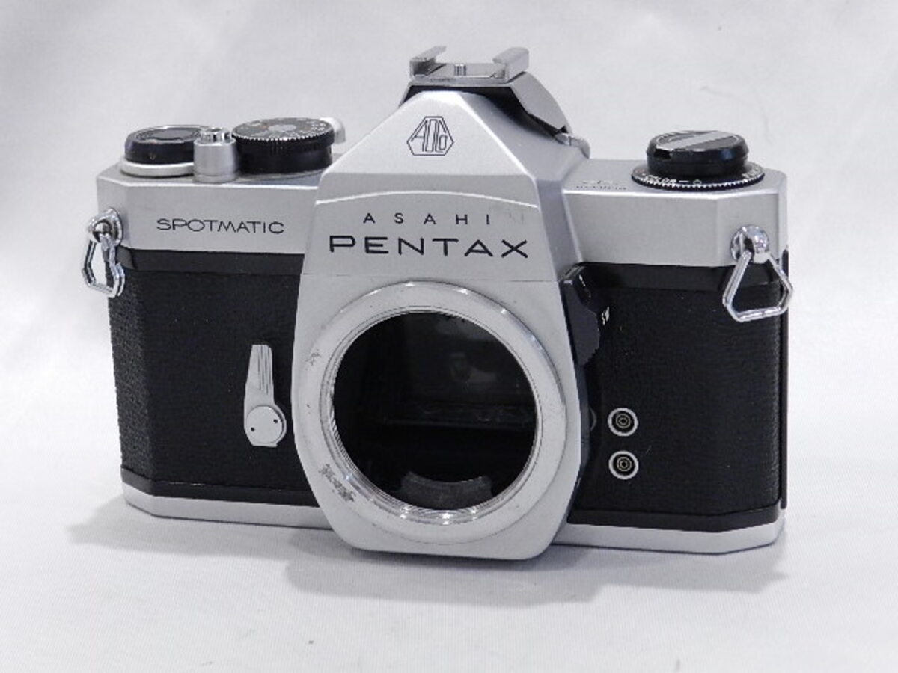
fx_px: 2179
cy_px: 336
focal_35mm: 84
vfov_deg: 17.6
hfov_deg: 23.3
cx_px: 449
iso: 800
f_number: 4.4
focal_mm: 14.9
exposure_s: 1/60
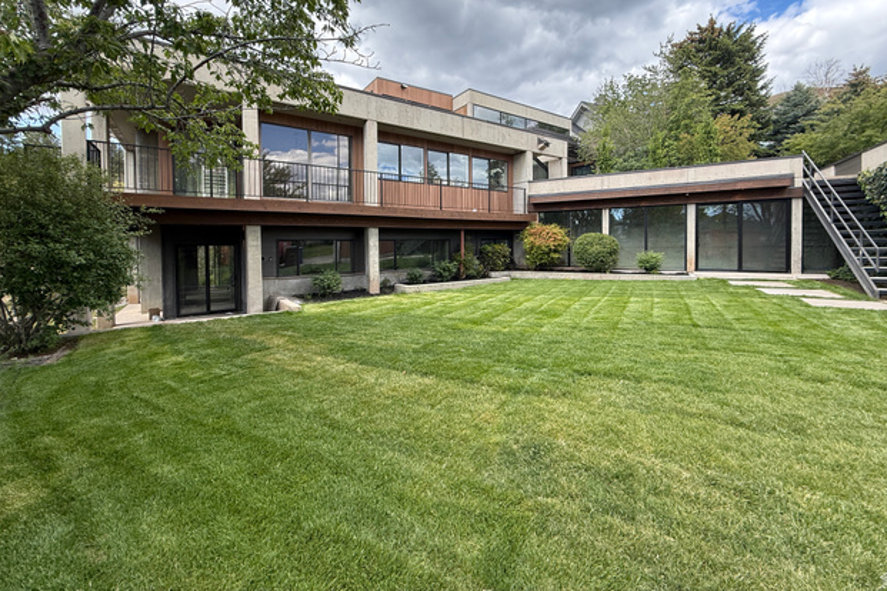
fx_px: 370
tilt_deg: -0.9
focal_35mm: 15
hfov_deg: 100.4
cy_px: 250
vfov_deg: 76.8
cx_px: 446
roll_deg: +0.6
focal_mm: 2.22
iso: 64
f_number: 2.2
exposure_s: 1/398
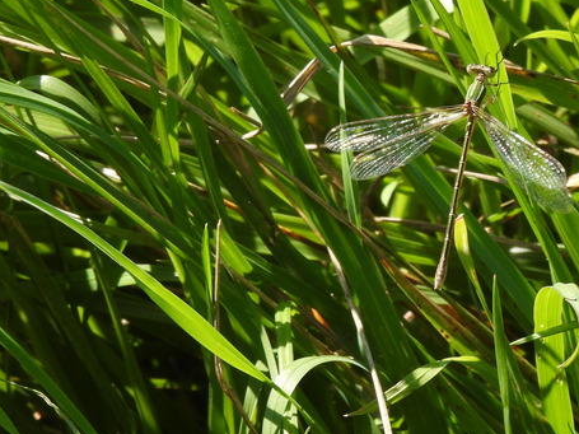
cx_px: 440
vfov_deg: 1.4
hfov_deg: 1.9
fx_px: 17257
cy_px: 176
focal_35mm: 1032
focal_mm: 98.1
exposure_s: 1/200
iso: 100
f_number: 5.6
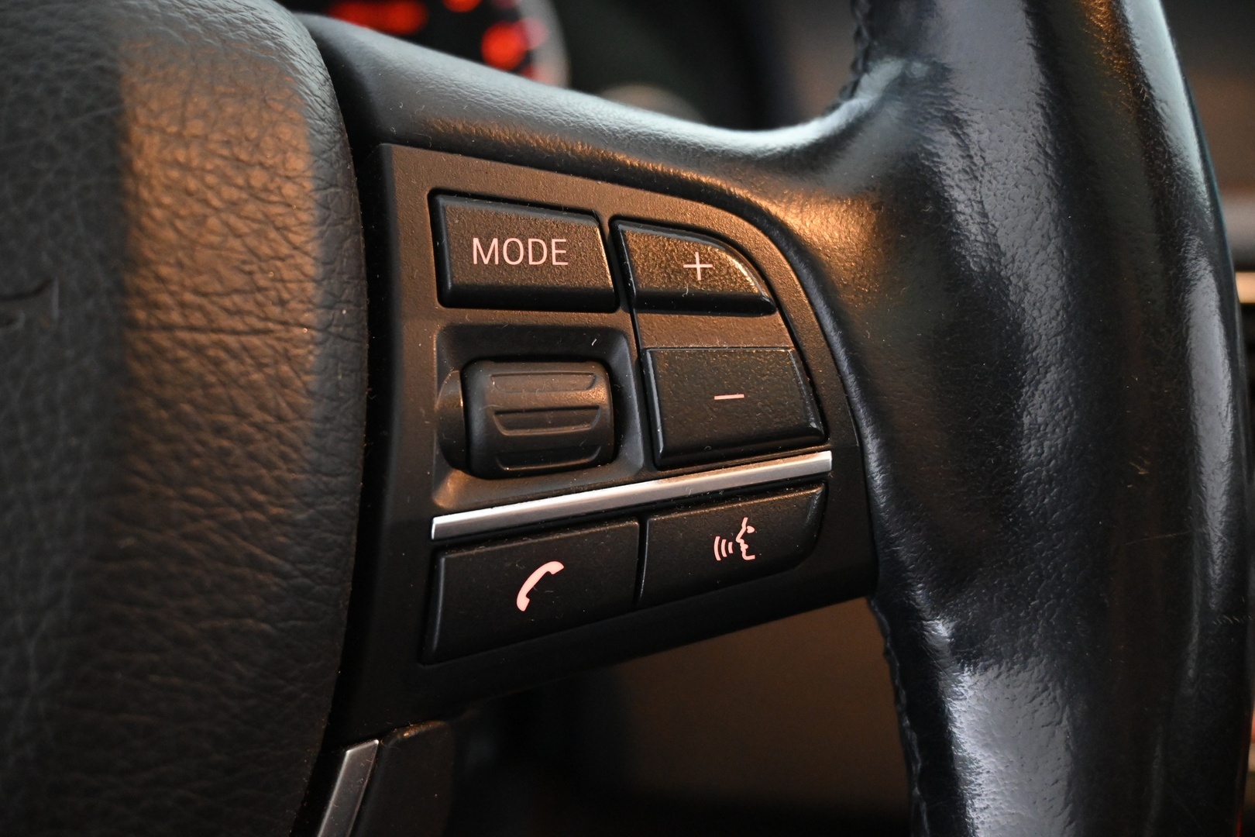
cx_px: 628
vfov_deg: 36.2
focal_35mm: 37
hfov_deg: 52.2
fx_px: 1281
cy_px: 418
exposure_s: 1/40
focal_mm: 24.5
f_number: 4.2
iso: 4500
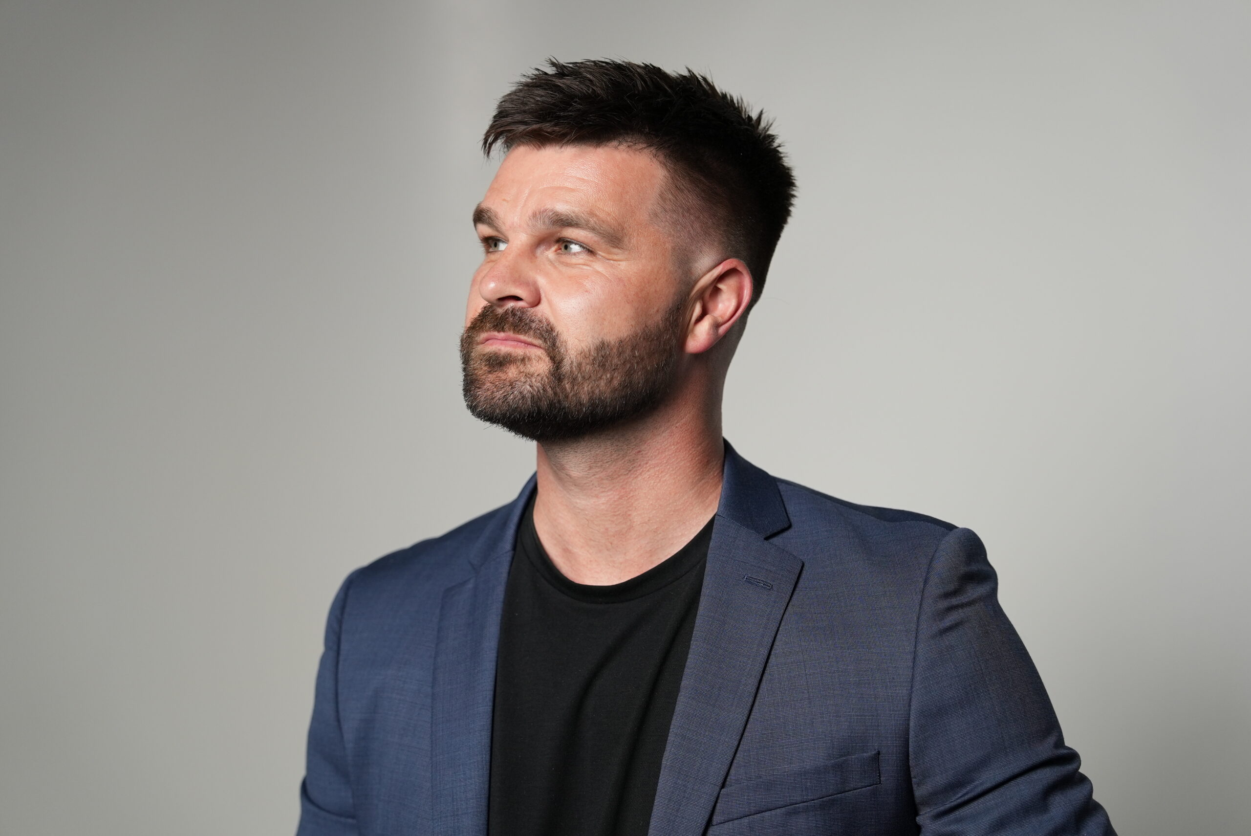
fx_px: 2364
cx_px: 626
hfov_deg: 29.6
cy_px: 418
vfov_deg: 20.0
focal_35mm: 68
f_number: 2.8
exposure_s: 1/160
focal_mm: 68
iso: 640
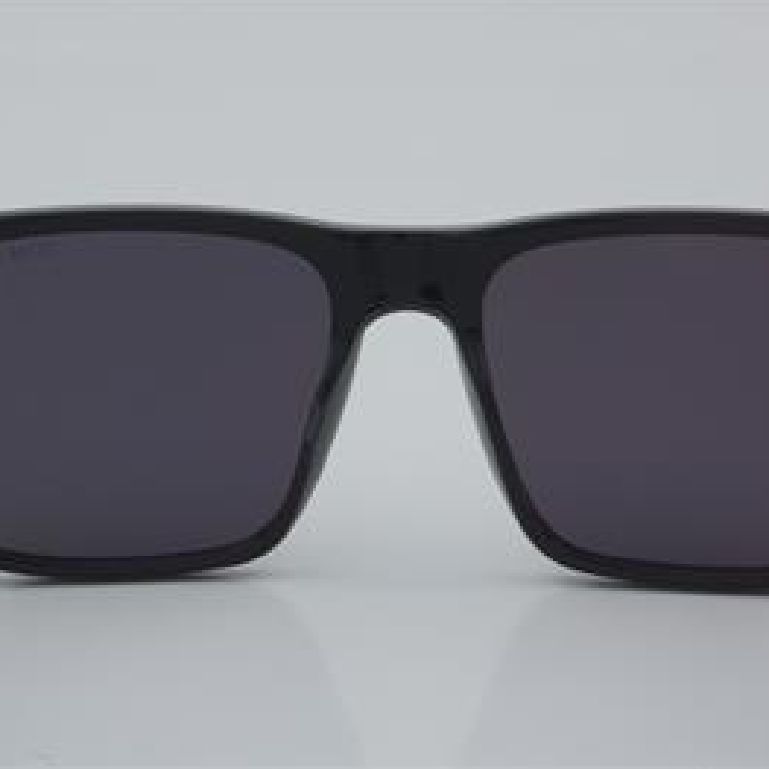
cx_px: 412
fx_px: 2680
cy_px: 383
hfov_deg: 16.3
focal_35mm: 107
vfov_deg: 16.3
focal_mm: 55
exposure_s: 1/4
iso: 100
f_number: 32
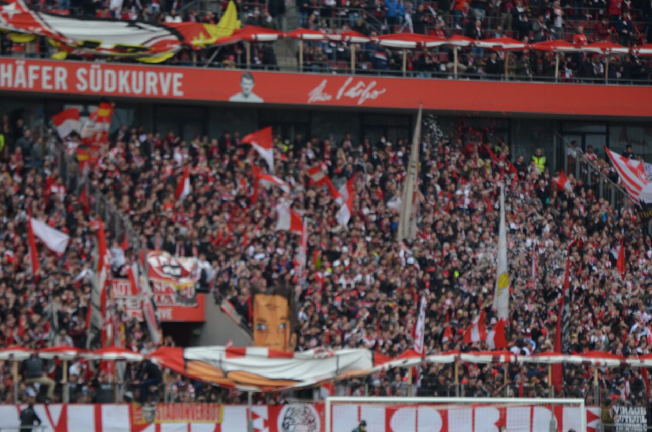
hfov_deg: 10.4
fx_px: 3591
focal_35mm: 199
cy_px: 241
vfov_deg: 6.9
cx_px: 289
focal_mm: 105
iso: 360
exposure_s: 1/500
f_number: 5.6
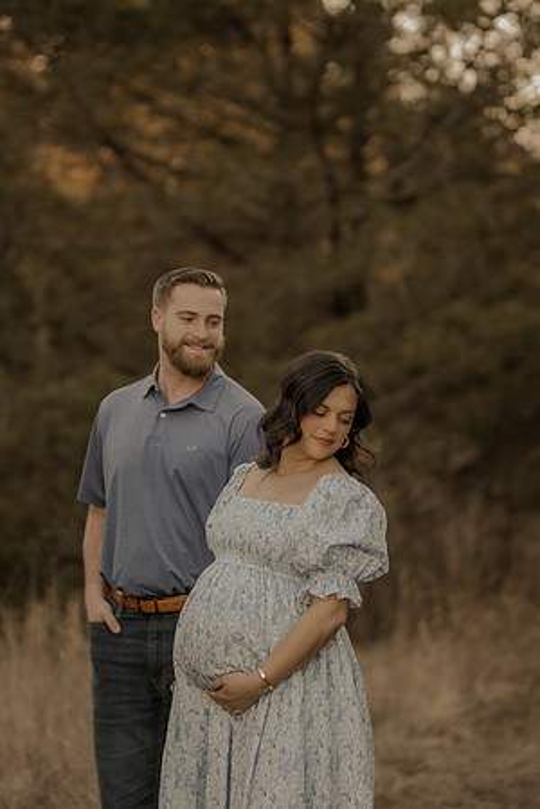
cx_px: 270
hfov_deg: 10.8
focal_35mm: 127
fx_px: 2857
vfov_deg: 16.1
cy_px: 404
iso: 100
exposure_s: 1/250
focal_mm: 85
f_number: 1.4
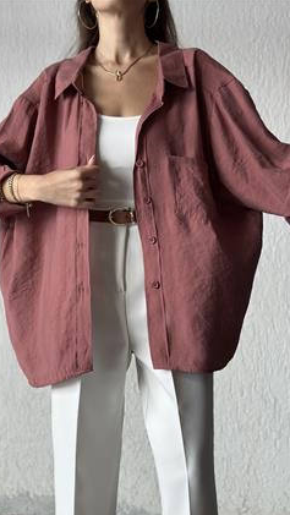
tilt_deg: +1.6
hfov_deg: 22.6
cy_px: 258
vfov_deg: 39.2
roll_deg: -0.1
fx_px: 724
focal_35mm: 53
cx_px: 144
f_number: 1.78
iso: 100
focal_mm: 6.86
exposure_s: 1/121
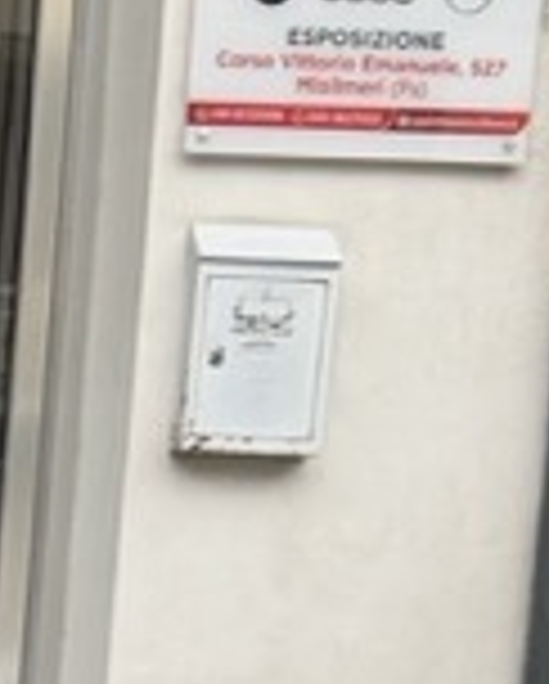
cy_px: 1566
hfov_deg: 7.3
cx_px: -824
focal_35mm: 197
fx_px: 3993
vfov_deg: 9.0
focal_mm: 6.76
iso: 80
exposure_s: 1/955
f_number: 1.78
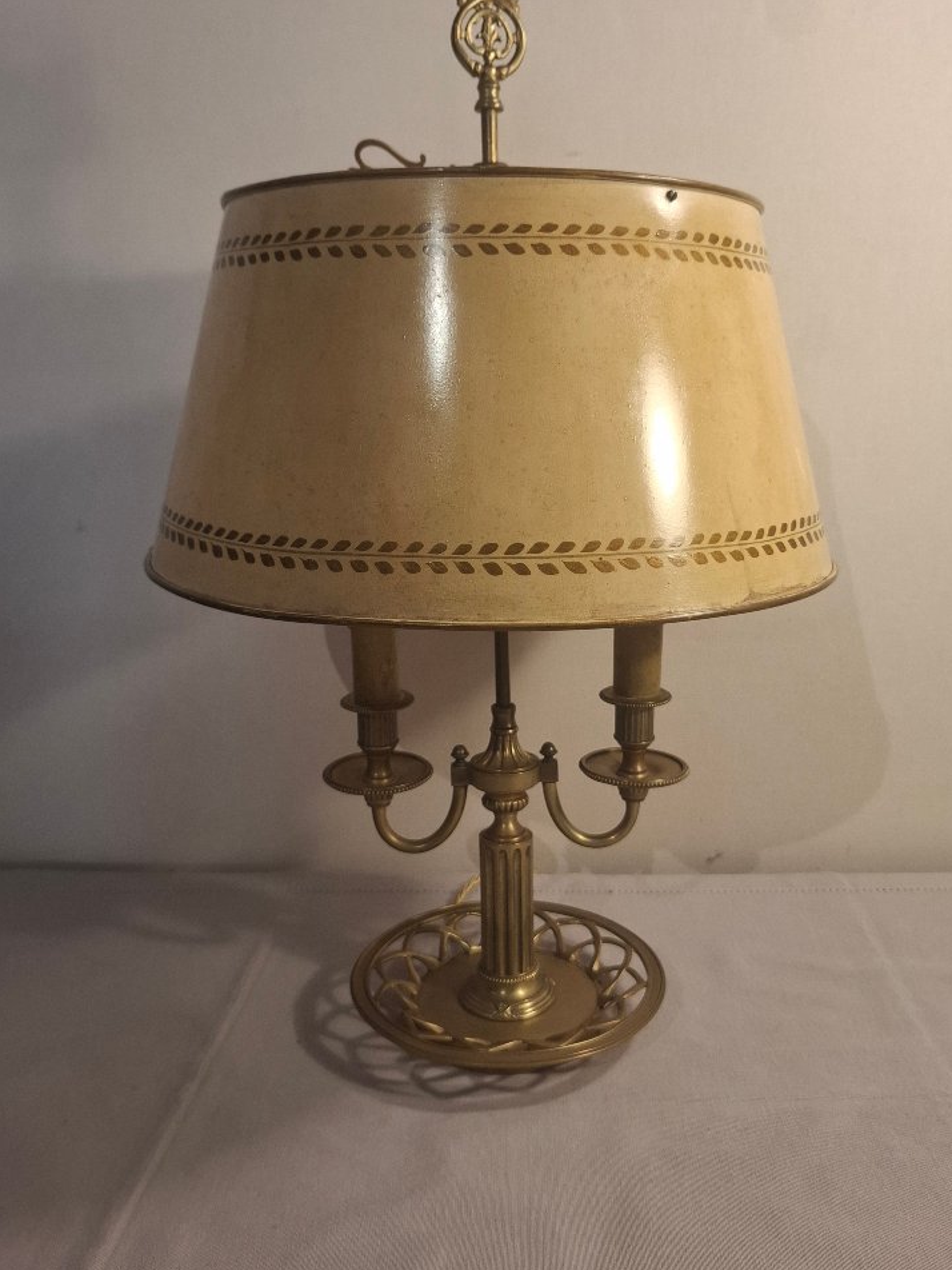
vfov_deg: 61.6
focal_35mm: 29
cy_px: 583
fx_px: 1063
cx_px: 512
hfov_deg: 48.2
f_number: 1.8
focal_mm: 5.54
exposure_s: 1/100
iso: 125
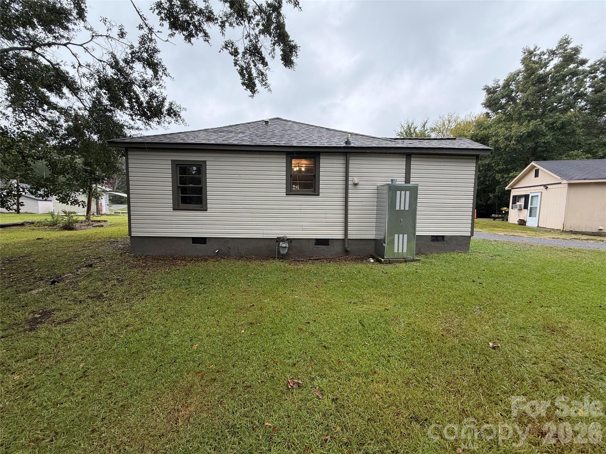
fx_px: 245
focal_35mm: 14
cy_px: 227
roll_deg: -0.5
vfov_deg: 85.7
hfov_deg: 102.1
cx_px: 303
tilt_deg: -5.4
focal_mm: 2.22
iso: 40
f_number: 2.2
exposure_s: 1/219
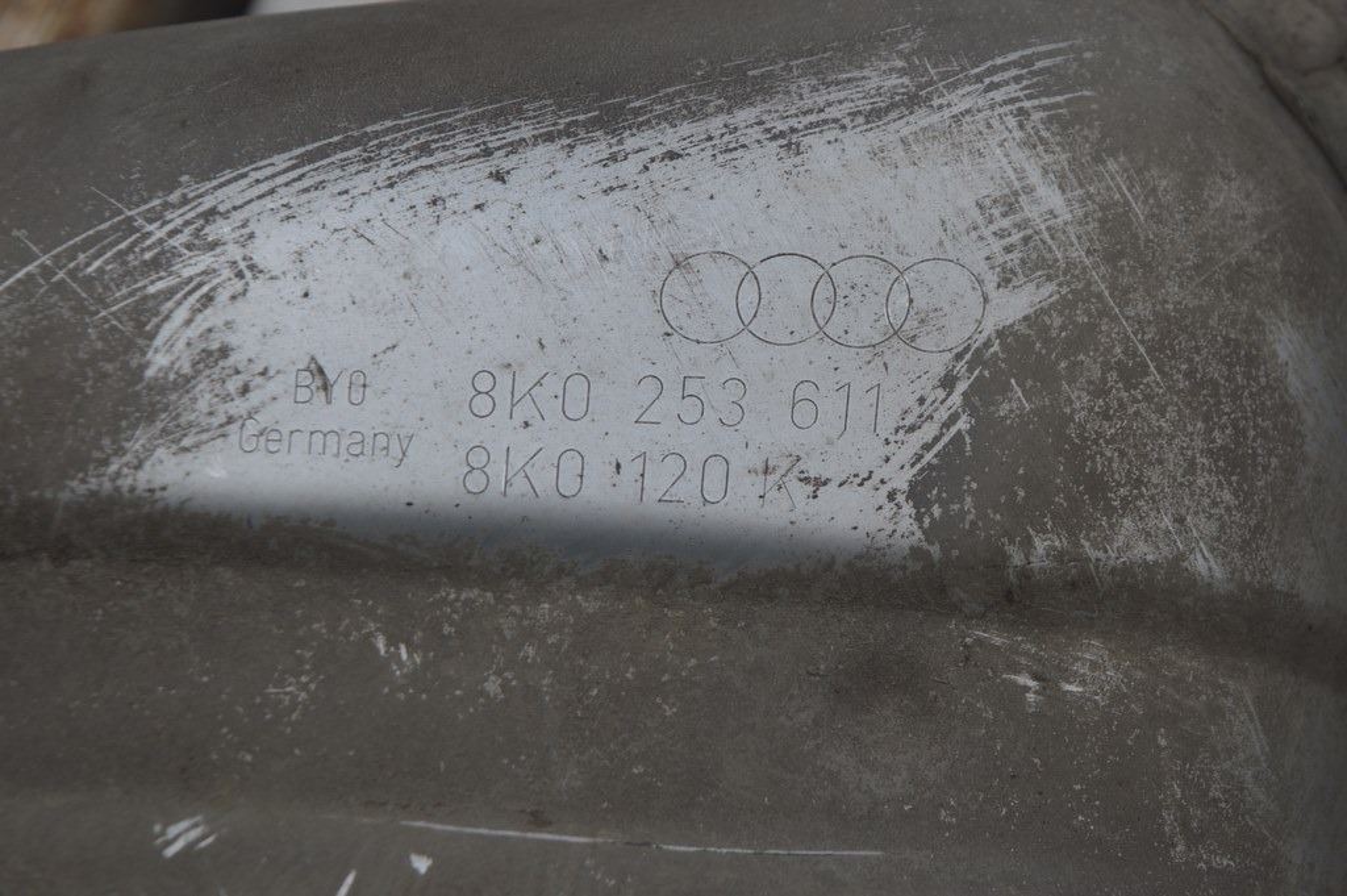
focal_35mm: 82
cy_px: 448
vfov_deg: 16.5
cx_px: 674
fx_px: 3084
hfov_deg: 24.6
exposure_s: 1/200
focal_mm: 55
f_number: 7.1
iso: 100
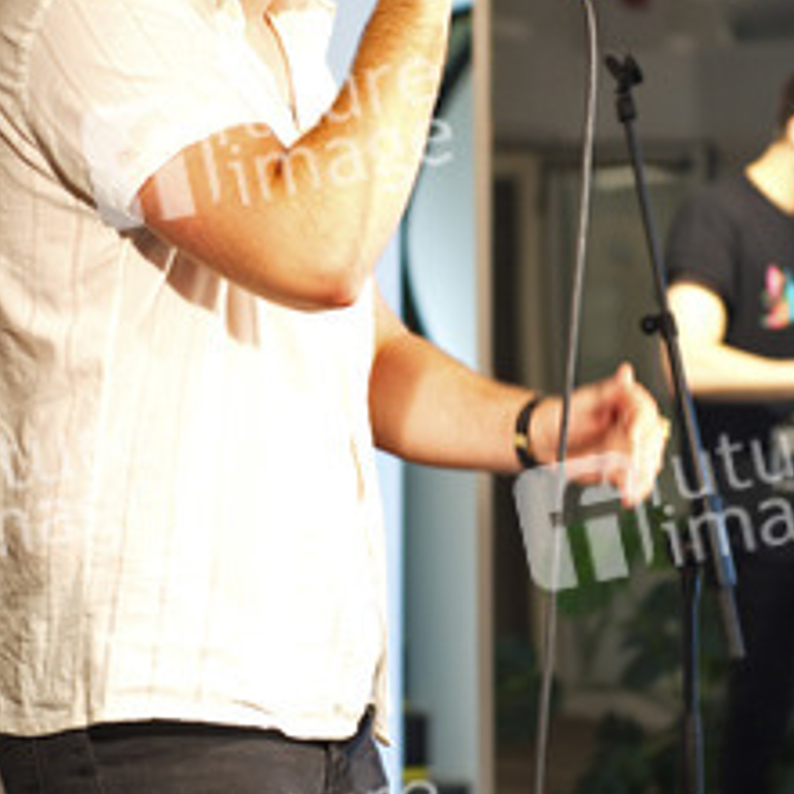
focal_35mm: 108
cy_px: 325
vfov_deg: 16.1
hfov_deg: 16.1
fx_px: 2803
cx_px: 374
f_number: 2.8
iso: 800
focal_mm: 70
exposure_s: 1/160
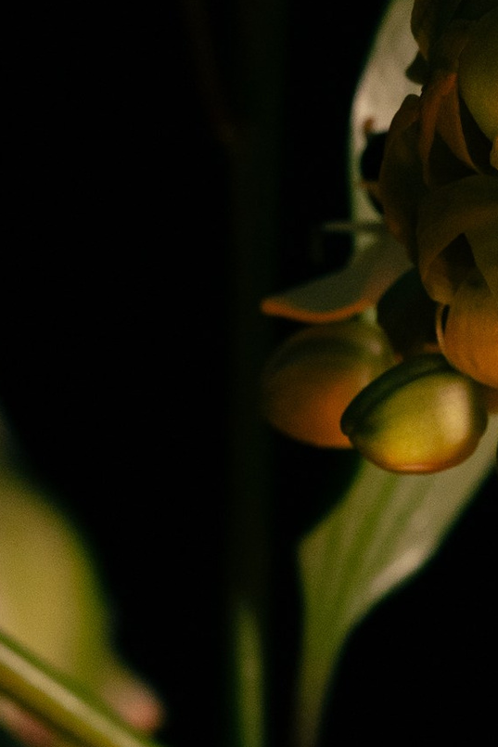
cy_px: 679
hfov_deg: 7.9
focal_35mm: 167
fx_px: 3463
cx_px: 925
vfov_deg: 12.2
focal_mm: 35
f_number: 7.1
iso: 1250
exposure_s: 1/160
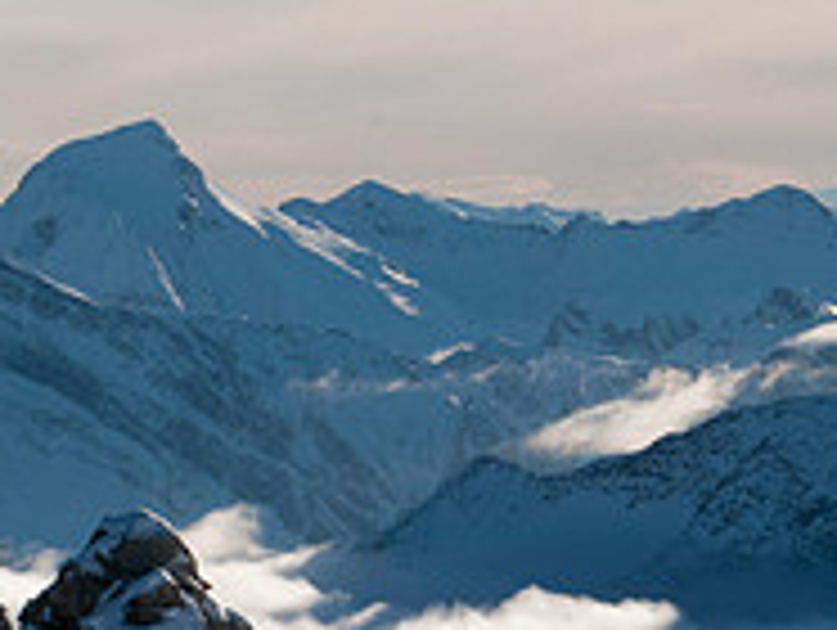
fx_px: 8692
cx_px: -428
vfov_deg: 4.1
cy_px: 610
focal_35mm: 359
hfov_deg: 5.5
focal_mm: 80
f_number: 20
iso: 320
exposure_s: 1/100
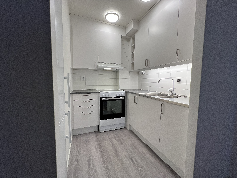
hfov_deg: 106.2
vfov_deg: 89.9
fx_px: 89
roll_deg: -0.5
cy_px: 89
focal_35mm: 13
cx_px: 118
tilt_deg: -4.5
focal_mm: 1.57
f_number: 1.8
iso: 80
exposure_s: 1/100
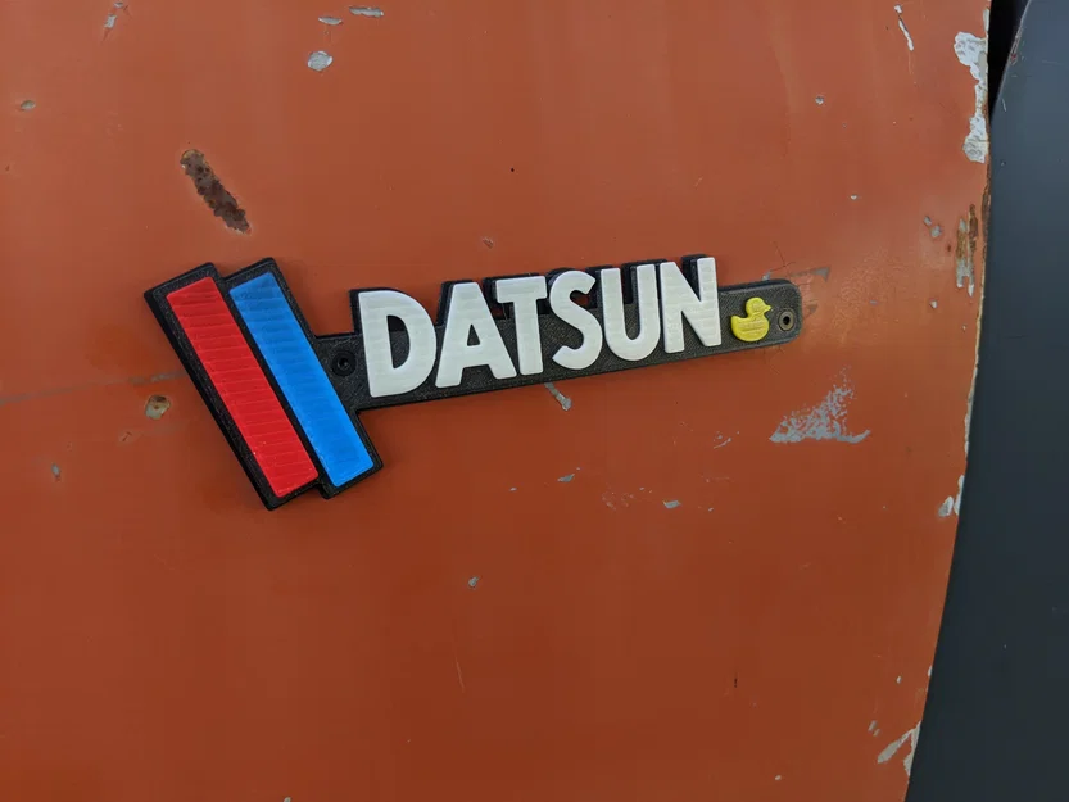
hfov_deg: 65.3
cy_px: 401
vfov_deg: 51.4
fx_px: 834
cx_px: 534
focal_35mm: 27
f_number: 1.8
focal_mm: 4.44
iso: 75
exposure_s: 1/176
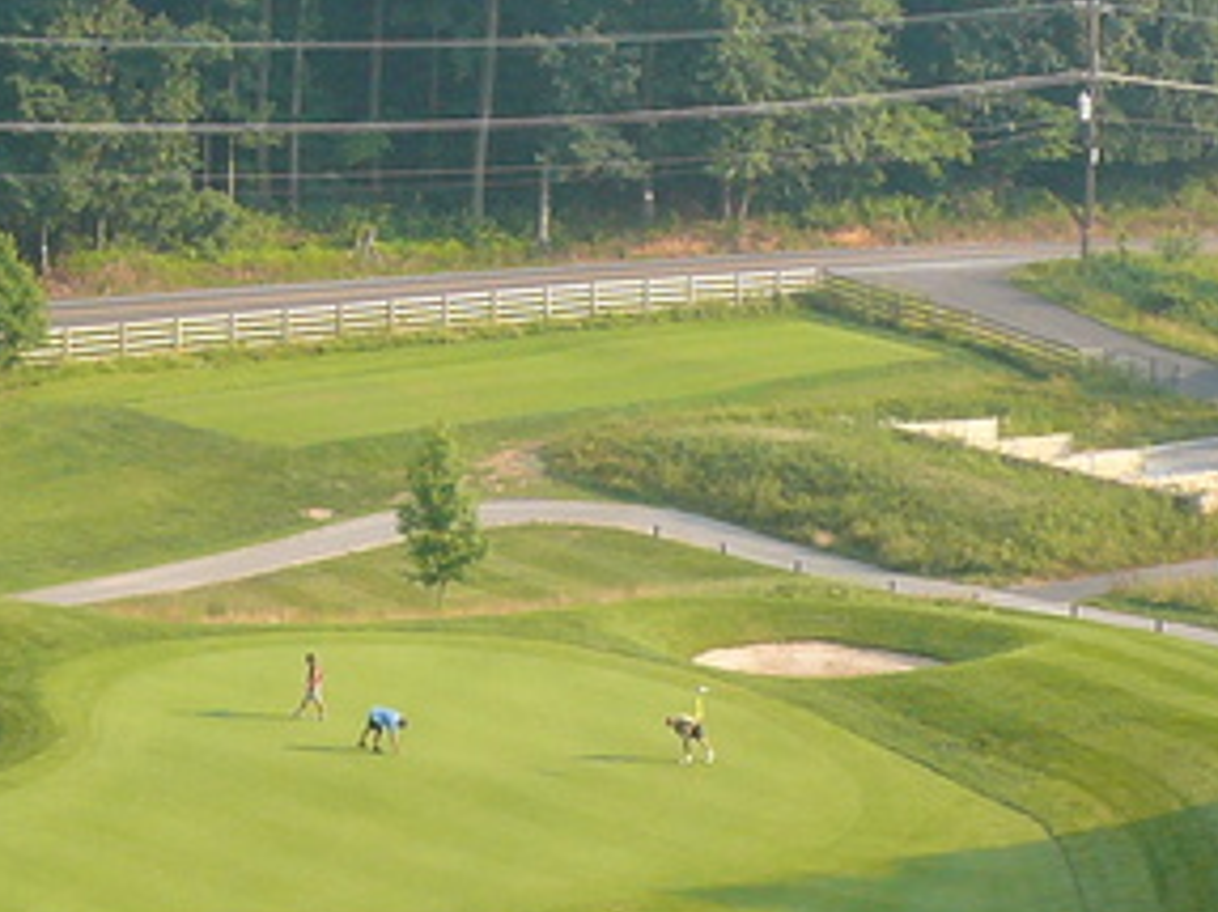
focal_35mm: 154
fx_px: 5416
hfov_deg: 12.8
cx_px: 637
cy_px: 700
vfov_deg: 9.6
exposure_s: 1/320
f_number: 3.5
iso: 100
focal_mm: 7.5
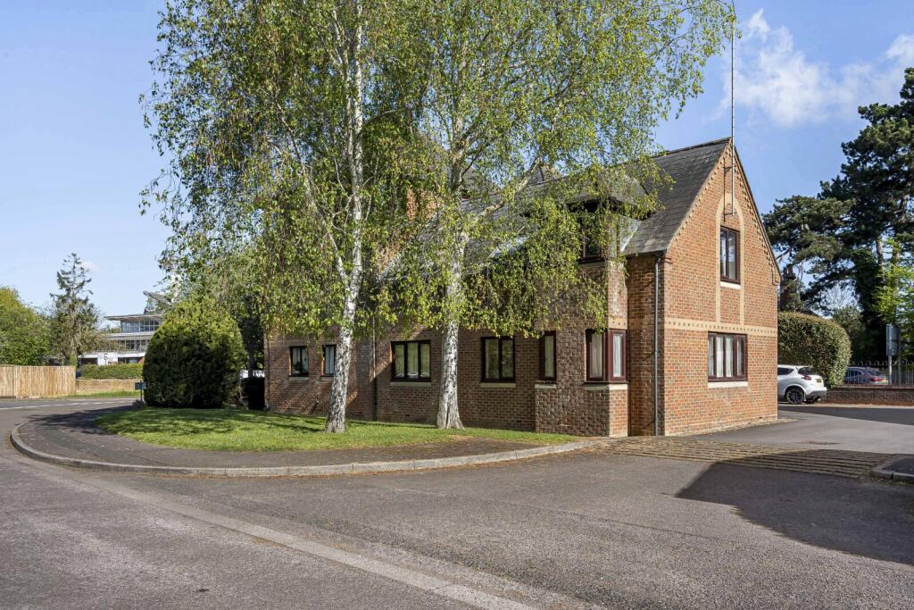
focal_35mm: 27
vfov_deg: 47.9
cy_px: 305
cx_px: 457
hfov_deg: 67.4
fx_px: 686
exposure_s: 1/400
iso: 400
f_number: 11
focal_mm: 27
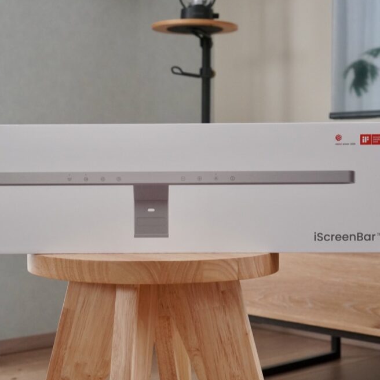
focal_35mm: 70
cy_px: 192
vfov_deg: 24.8
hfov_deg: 24.7
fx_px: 865
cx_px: 148
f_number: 5.6
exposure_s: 1/60
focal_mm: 35
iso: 2000
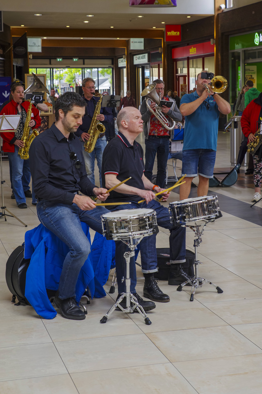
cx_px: 150
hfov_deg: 18.7
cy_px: 162
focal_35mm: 73
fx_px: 797
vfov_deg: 27.7
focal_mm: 58
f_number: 6.3
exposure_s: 1/250
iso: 800
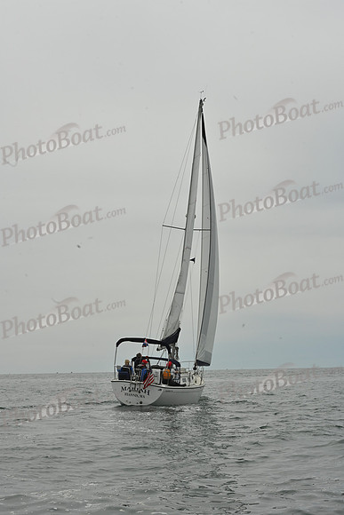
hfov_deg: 19.5
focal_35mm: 70
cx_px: 172
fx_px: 1003
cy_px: 258
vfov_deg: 28.8
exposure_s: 1/800
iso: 320
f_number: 13
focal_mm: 70
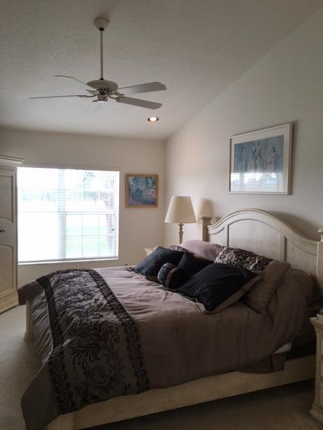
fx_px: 361
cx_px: 162
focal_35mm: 29
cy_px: 215
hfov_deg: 48.2
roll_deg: -0.8
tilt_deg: -3.2
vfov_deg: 61.7
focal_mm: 4.15
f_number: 2.2
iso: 50
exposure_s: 1/120
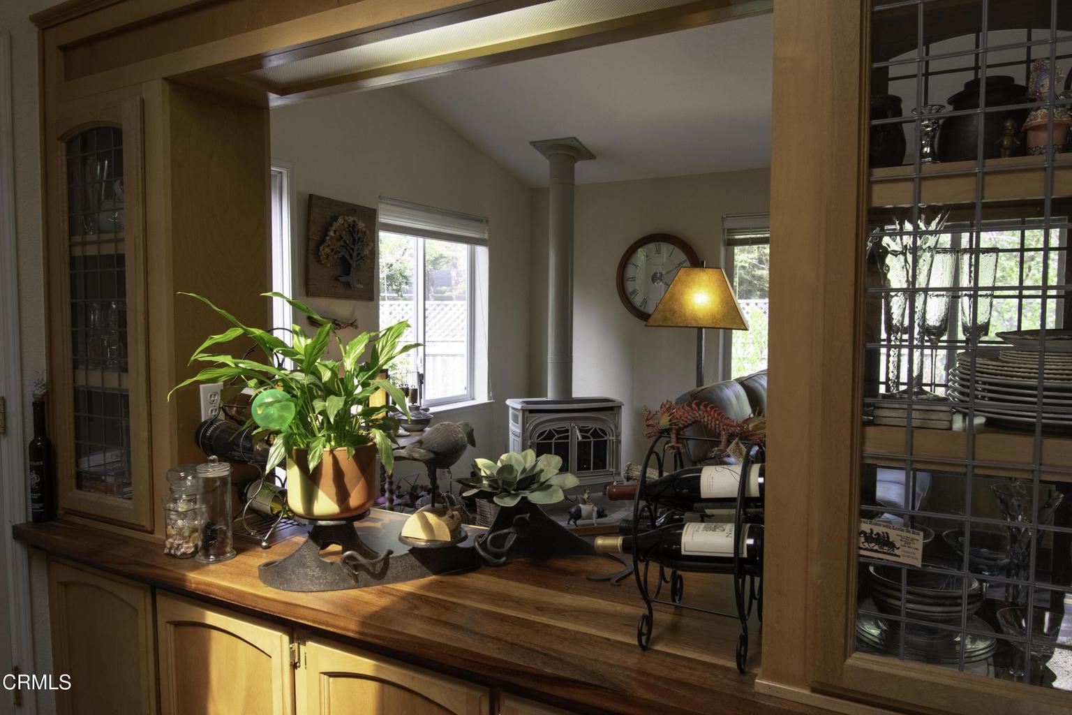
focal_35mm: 24
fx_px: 715
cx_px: 536
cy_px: 358
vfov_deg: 53.1
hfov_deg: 73.7
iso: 720
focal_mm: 16
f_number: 8
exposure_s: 1/400
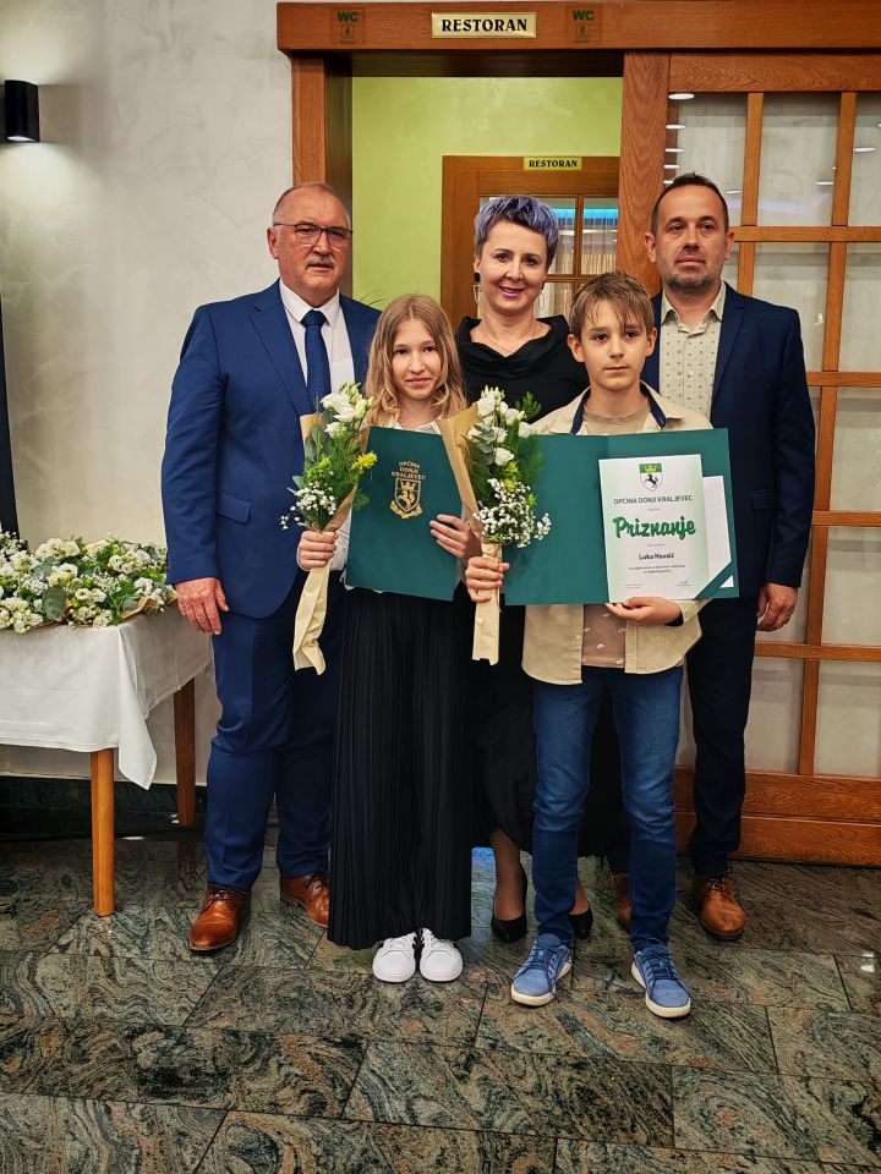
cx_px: 440
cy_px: 587
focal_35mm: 44
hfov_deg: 32.9
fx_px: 1493
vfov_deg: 42.9
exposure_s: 1/100
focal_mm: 6.12
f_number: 1.9
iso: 640
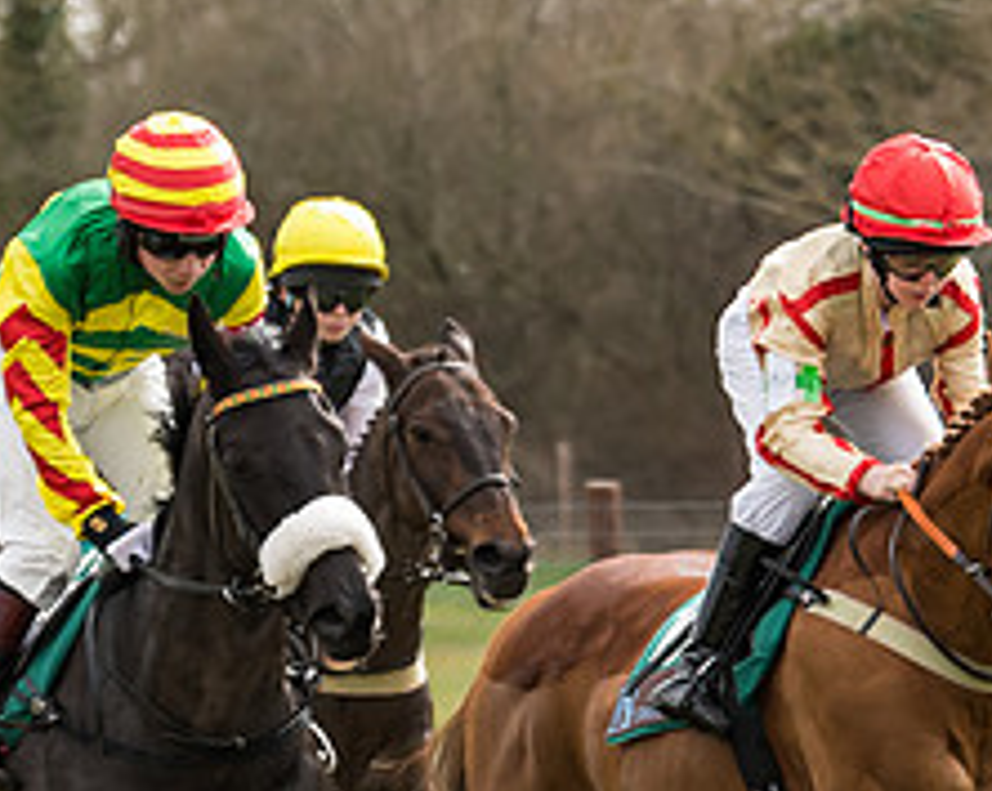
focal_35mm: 569
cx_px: 841
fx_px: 16683
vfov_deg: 2.7
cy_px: 952
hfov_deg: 3.4
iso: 250
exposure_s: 1/800
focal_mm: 110
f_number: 4
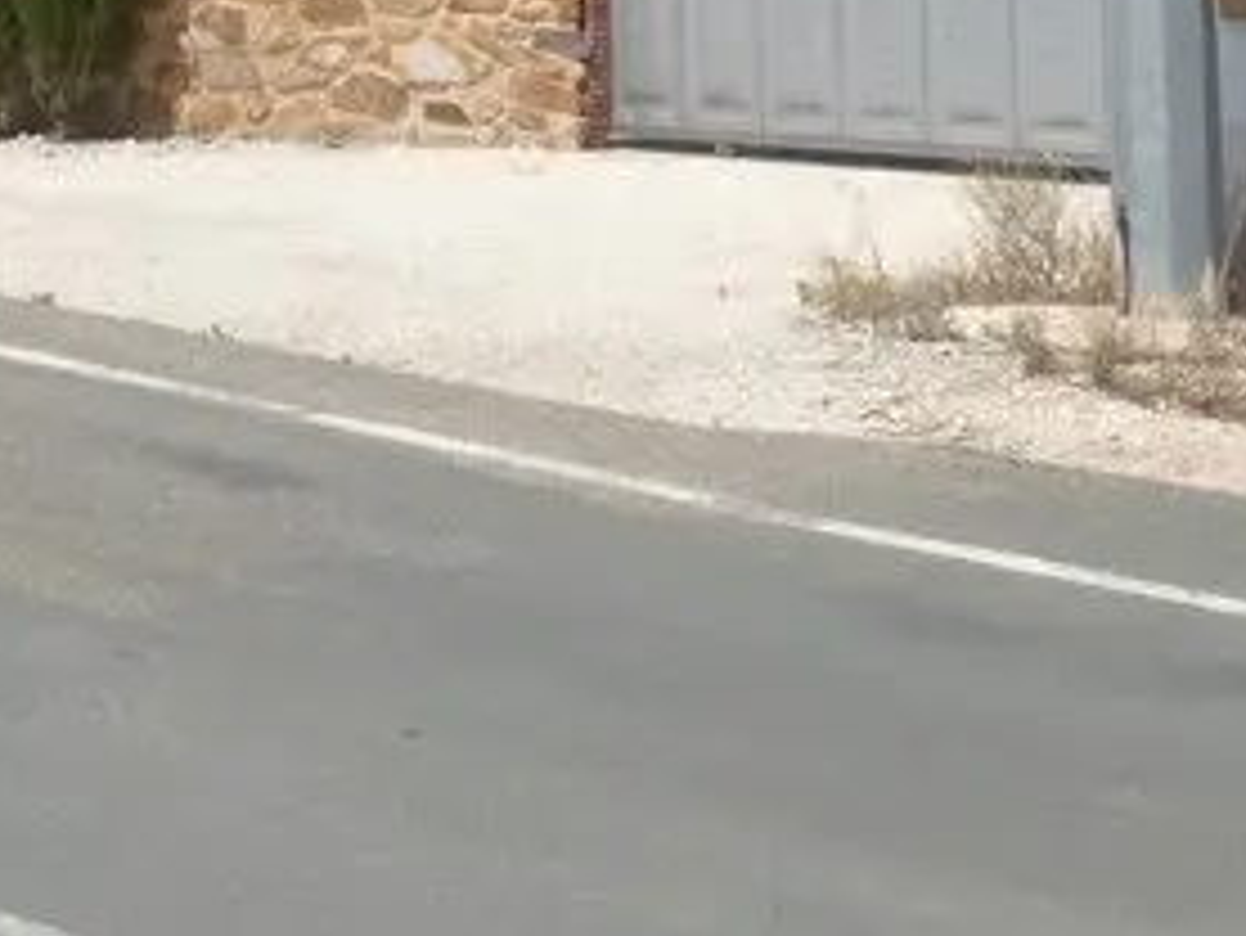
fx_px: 5150
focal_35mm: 143
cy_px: -500
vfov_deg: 10.0
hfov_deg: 13.7
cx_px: 103
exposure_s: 1/1600
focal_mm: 5.4
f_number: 4
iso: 100
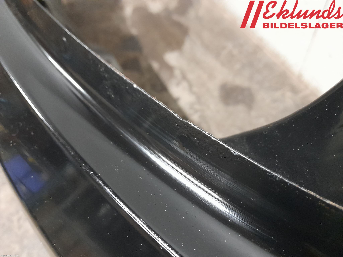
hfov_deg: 69.4
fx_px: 248
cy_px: 128
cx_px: 172
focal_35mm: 25
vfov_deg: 54.9
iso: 640
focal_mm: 4.6
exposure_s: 1/24
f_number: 2
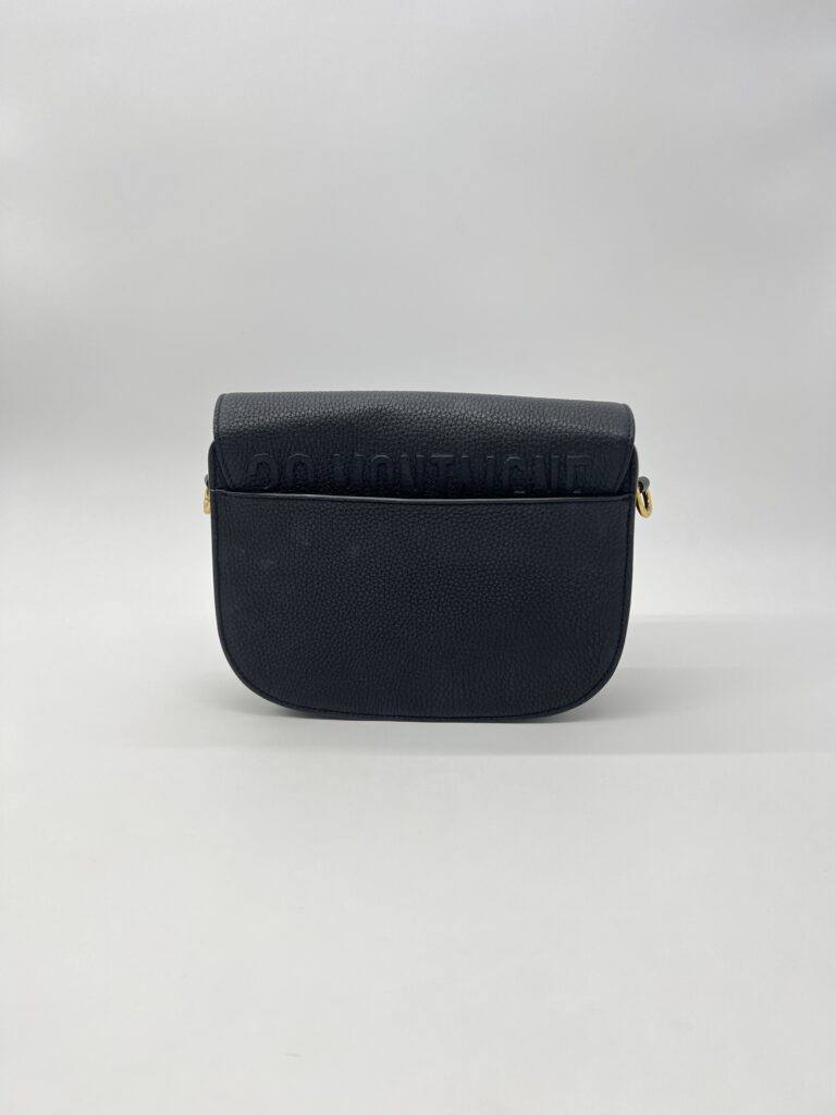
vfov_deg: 67.3
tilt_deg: -15.8
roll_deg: +0.5
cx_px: 418
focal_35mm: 26
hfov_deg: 53.1
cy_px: 558
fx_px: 837
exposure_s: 1/119
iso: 32
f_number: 1.5
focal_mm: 5.7
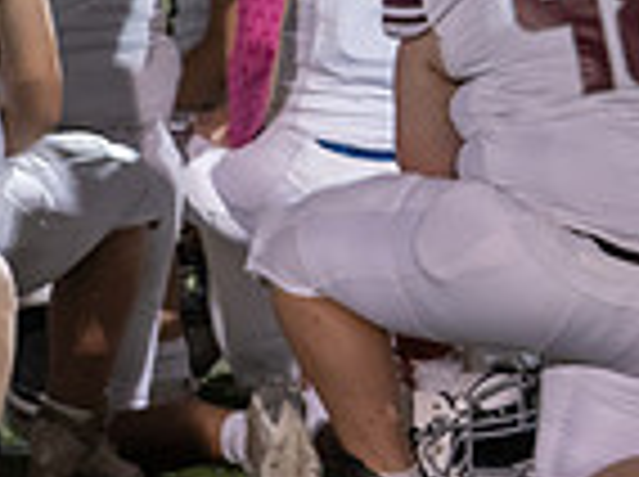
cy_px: -268
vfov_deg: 5.3
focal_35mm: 275
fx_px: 5068
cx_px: -428
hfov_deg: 7.1
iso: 2000
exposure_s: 1/320
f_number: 2.8
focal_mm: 70
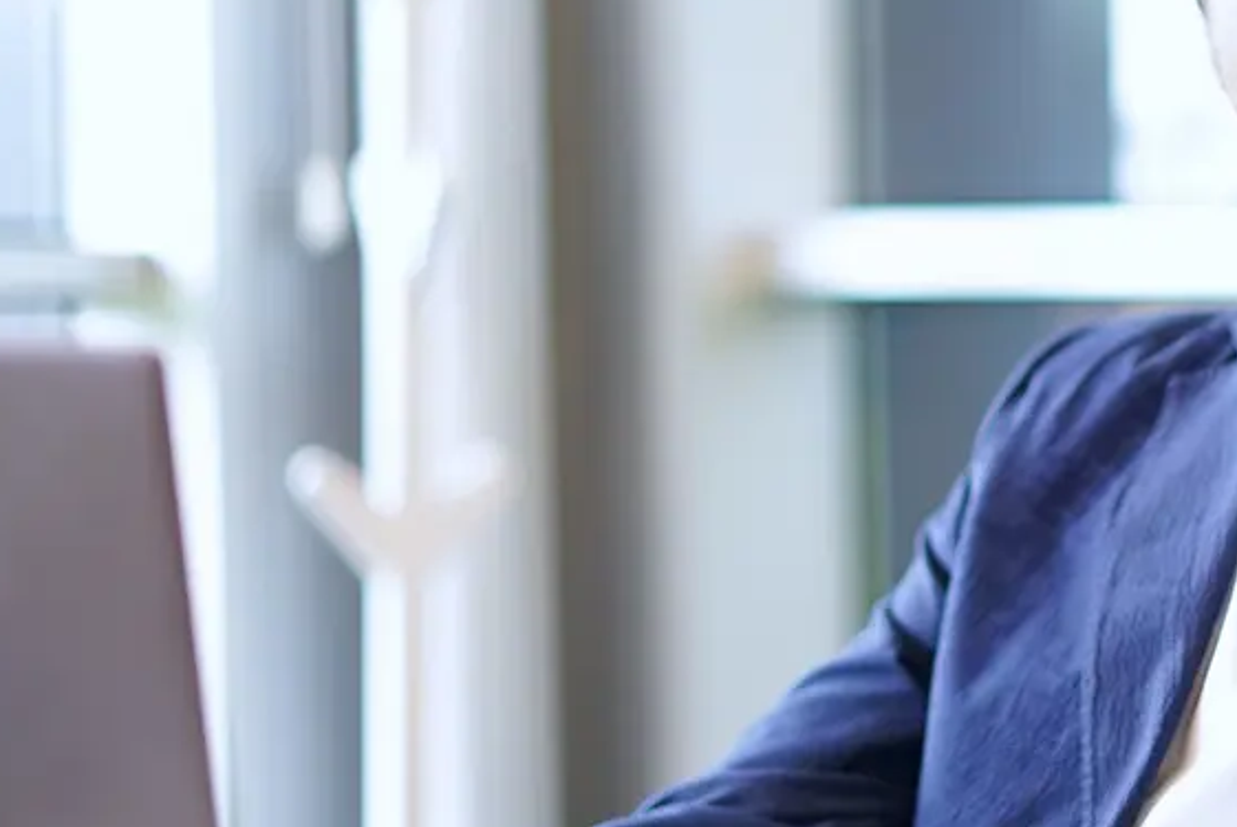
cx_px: 1053
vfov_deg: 12.8
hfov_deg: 18.8
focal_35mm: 107
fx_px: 3679
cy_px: 284
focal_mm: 50
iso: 500
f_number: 1.8
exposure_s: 1/80
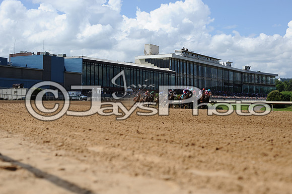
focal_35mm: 50
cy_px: 97
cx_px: 146
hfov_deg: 39.6
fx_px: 405
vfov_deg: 27.0
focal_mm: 50
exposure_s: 1/2000
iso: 200
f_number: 5
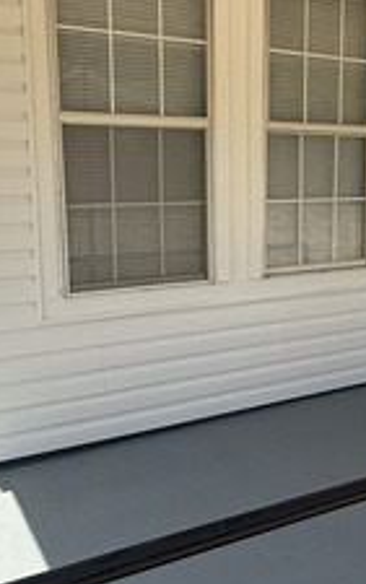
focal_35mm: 44
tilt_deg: -8.1
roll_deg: -0.5
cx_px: 305
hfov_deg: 28.5
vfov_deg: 45.2
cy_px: 270
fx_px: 701
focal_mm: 2.22
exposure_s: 1/1125
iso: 50
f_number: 2.2
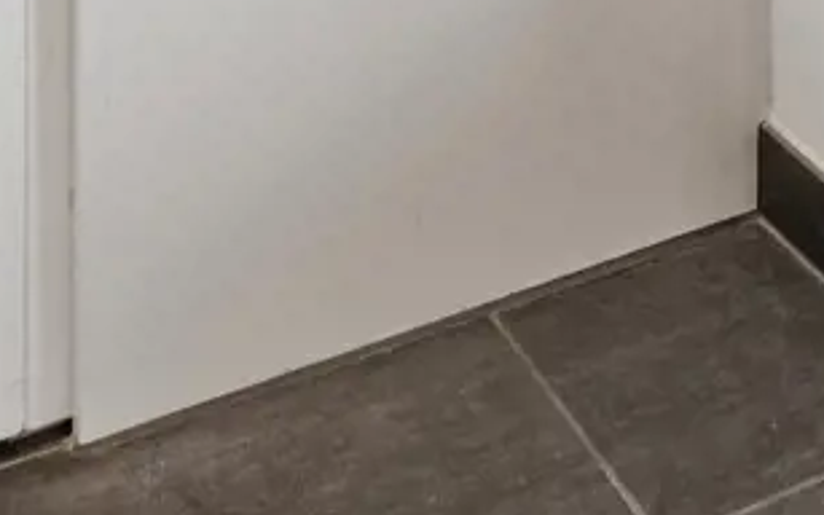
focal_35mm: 105
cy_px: -1073
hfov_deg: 19.0
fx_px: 2363
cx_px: 896
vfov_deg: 9.5
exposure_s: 1/13
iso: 200
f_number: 8
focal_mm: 11
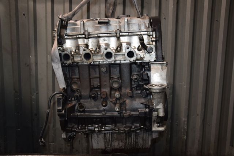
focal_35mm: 33
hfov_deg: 57.2
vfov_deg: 39.9
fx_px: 214
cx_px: 117
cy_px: 78
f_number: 5
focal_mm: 22
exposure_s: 1/60
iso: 800
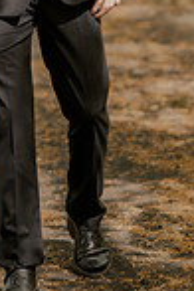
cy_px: -123
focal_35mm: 260
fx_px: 2102
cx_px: 22
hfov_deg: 5.3
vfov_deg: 7.8
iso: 100
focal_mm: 85
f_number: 2
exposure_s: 1/500
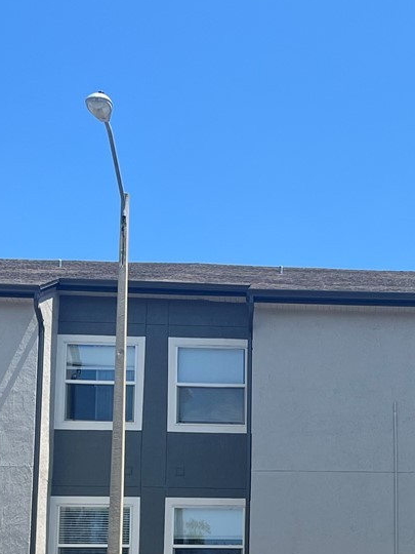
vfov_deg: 24.5
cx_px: 382
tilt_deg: +9.9
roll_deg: +0.4
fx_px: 1231
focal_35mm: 77
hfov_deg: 18.8
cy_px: 511
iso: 50
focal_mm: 5.1
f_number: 1.6
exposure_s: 1/2755
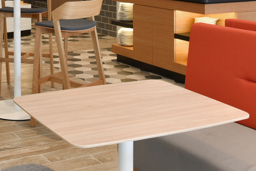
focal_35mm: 67
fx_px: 477
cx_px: 12
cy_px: -26
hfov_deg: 28.6
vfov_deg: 19.3
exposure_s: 1/60
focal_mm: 24
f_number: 4.5
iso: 250
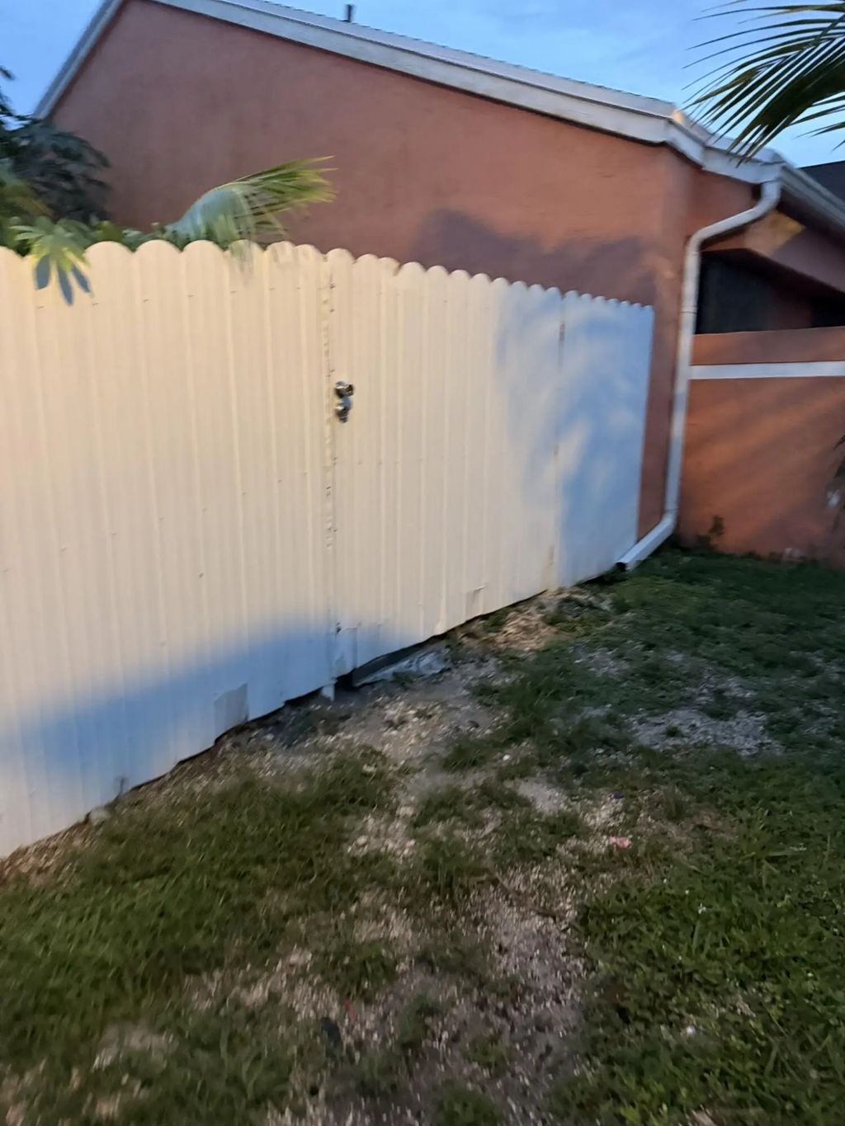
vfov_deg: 71.6
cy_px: 563
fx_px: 781
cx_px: 422
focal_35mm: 24
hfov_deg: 56.8
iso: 1000
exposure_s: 1/38
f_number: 1.78
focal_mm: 6.76
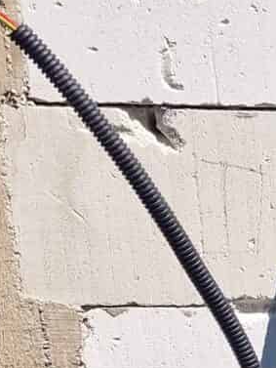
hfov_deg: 8.2
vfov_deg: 11.8
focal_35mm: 156
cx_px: 801
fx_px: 1657
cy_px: 632
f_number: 1.8
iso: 50
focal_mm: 6.4
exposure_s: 1/864
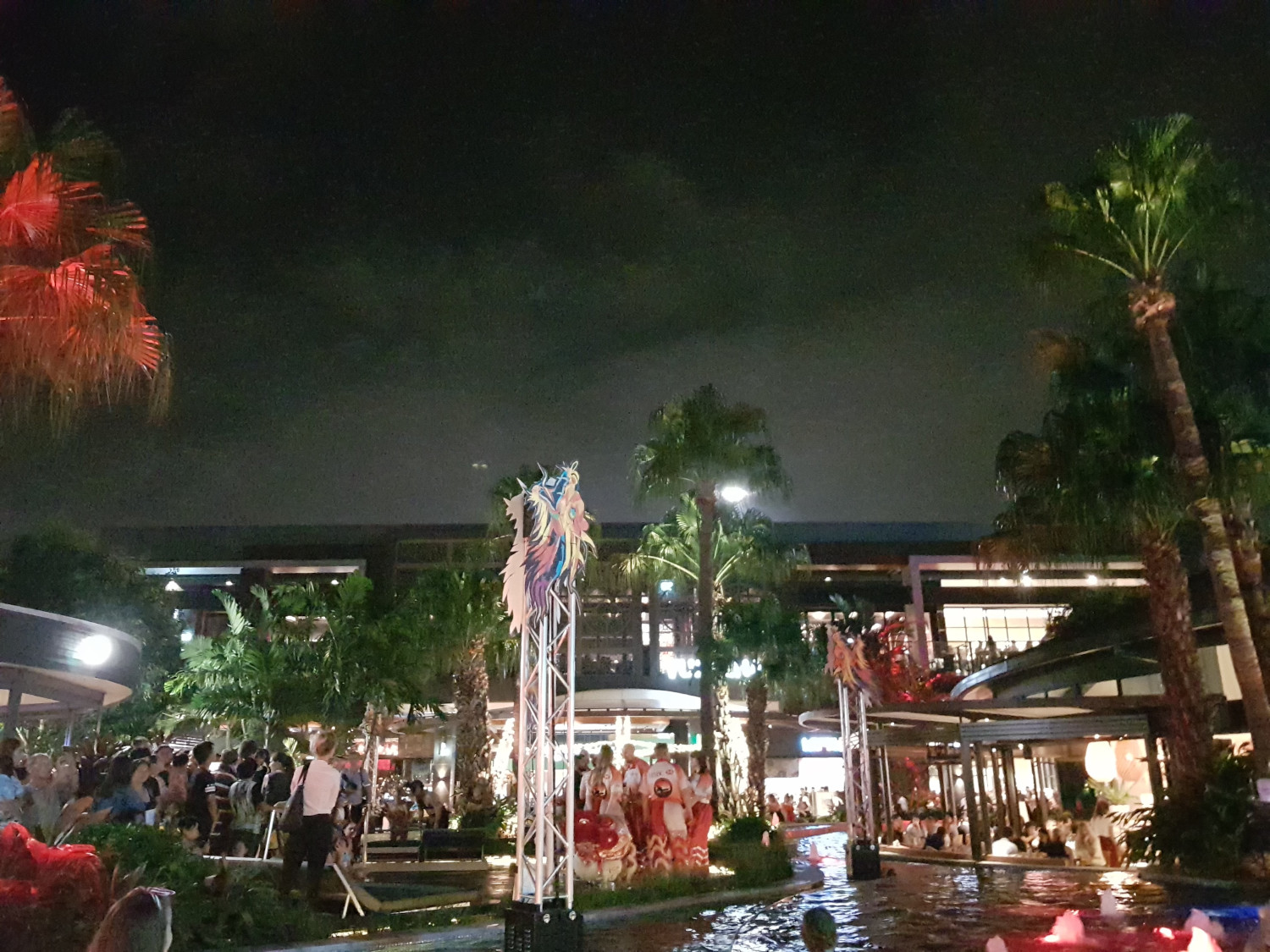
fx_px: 954
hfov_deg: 67.3
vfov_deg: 53.1
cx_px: 635
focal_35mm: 26
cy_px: 476
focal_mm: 4.2
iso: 2500
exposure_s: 1/15
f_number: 1.7
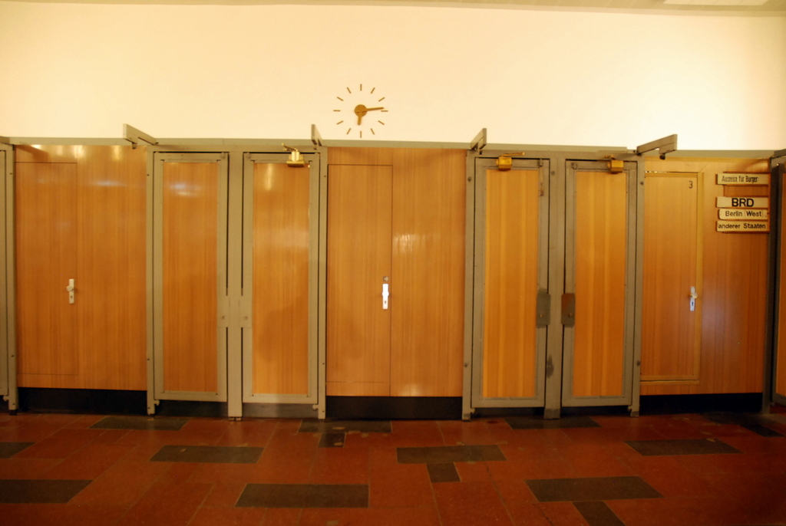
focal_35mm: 27
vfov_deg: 48.1
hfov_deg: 67.3
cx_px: 393
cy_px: 263
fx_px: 590
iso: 800
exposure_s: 1/15
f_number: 3.5
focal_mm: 18
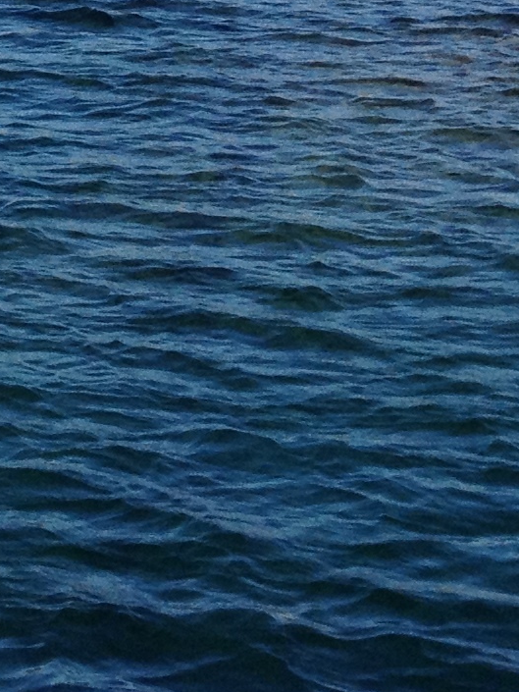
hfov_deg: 8.4
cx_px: -698
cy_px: -483
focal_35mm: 162
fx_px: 3238
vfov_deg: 11.5
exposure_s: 1/1905
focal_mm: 4.28
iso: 64
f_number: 2.4
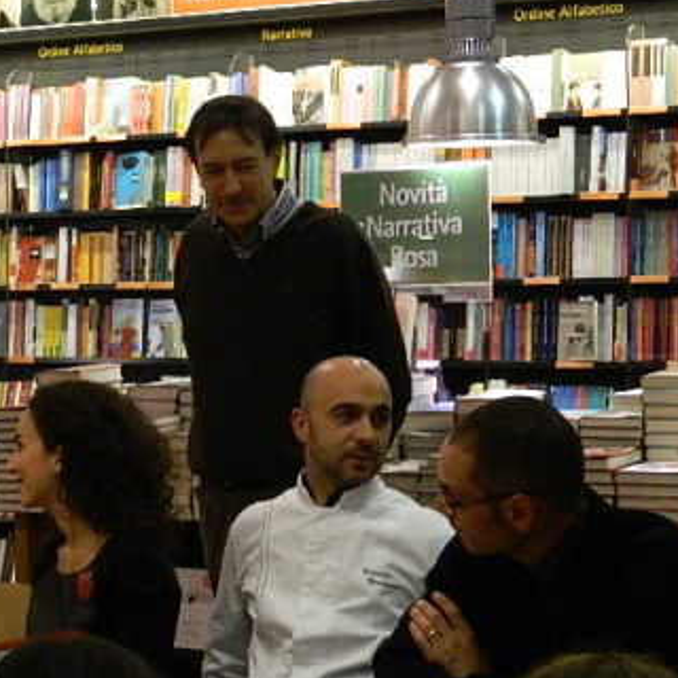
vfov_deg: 16.7
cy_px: 284
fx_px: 2305
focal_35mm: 104
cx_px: -114
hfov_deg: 16.1
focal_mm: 8.4
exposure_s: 1/50
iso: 400
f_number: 3.6
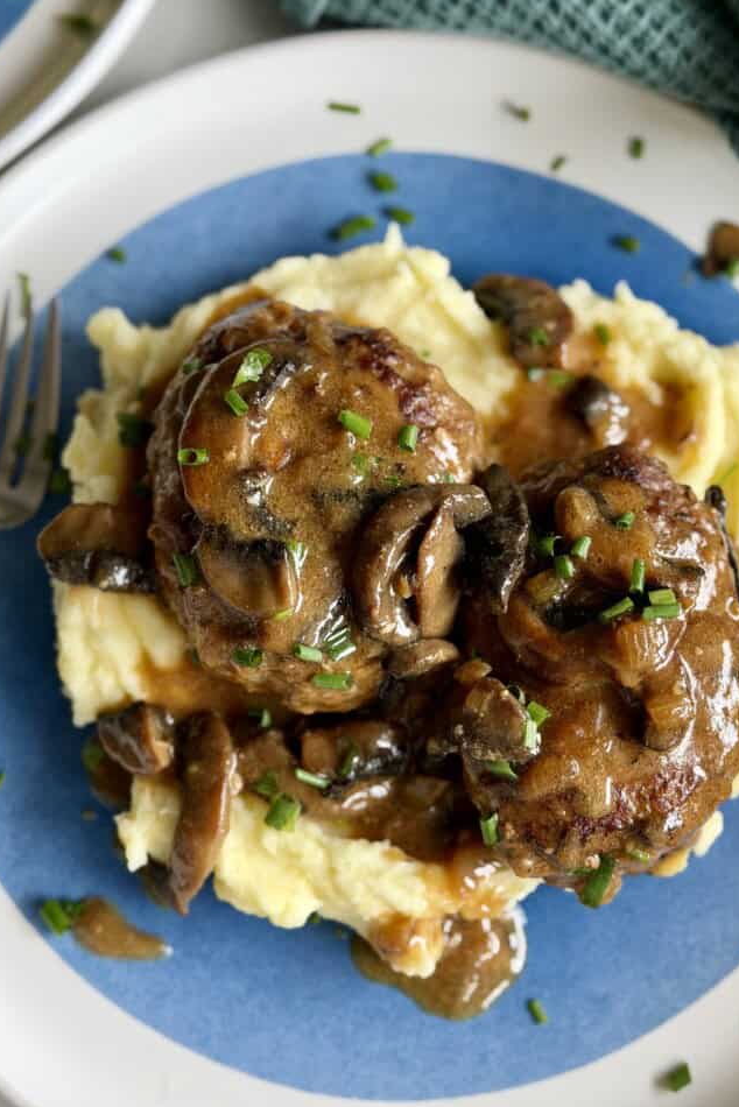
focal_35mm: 51
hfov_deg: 26.5
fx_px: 1569
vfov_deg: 38.9
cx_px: 393
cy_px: 556
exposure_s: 1/98
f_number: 1.8
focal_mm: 6.8
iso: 100
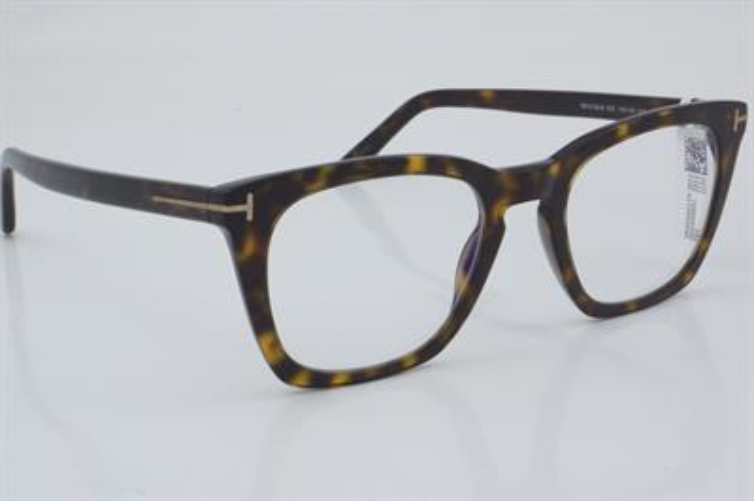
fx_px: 1570
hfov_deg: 27.0
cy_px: 250
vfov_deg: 18.2
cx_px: 377
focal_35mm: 75
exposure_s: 1/3
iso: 100
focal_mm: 50
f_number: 32
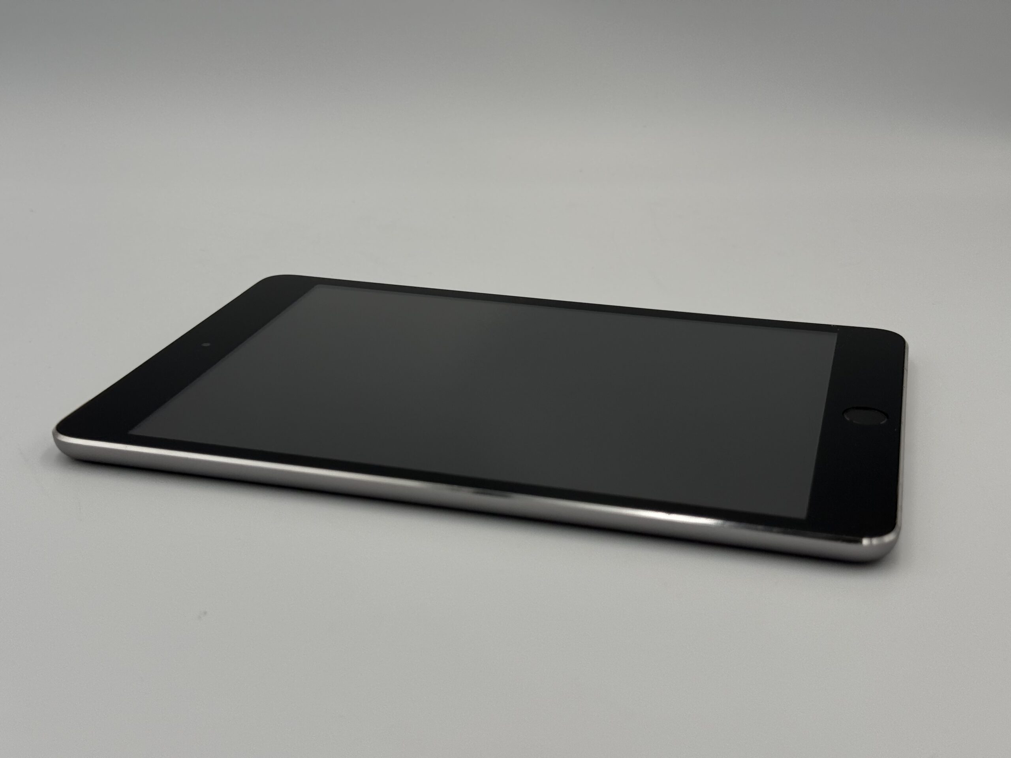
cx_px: 506
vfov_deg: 30.3
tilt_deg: -20.6
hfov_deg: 39.7
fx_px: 1402
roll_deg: -0.3
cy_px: 379
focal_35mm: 48
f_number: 1.78
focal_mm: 6.76
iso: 80
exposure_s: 1/1484
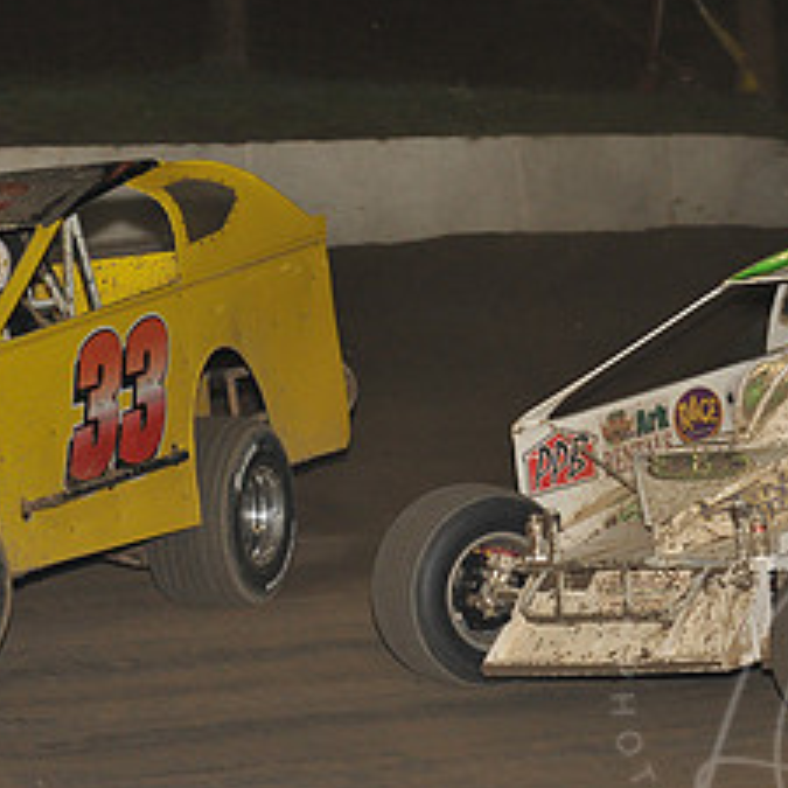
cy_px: 368
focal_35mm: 219
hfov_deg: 7.9
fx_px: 5640
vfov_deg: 8.0
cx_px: 820
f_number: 6.3
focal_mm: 100
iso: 1250
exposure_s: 1/320
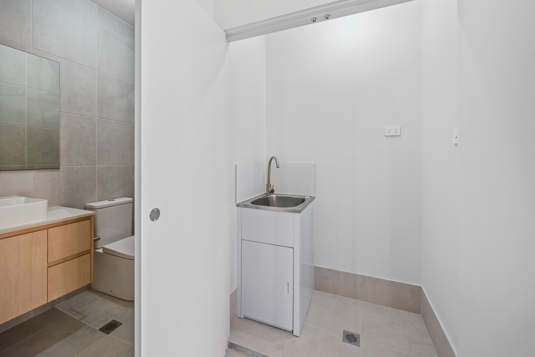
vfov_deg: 81.3
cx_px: 268
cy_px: 178
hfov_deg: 104.2
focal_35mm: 14
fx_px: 208
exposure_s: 1/4
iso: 100
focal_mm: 14
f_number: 4
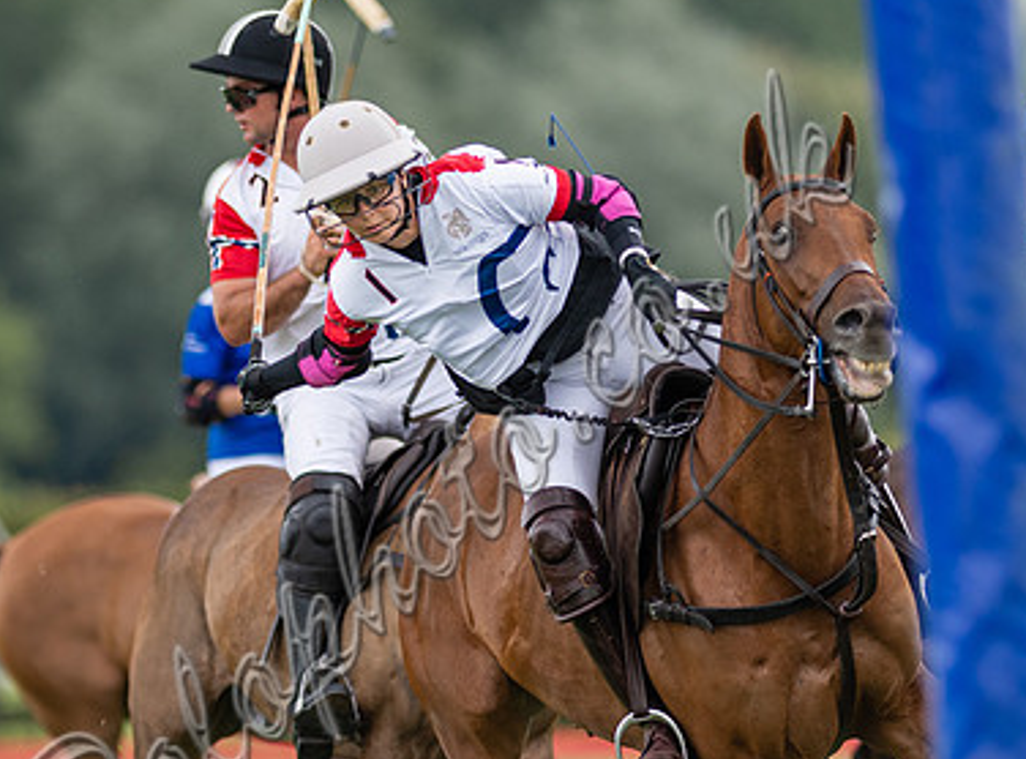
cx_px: 263
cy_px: 567
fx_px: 21910
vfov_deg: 2.0
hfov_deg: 2.7
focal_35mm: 743
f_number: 2.8
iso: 320
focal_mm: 300
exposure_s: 1/2000
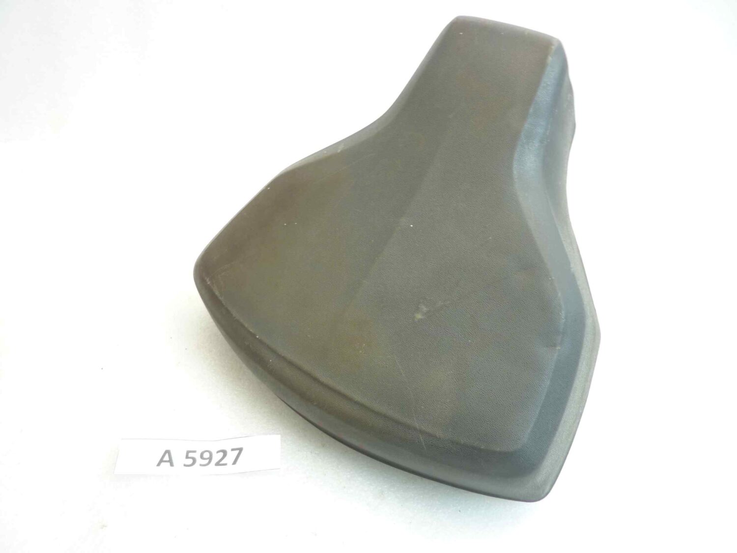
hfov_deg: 69.4
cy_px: 276
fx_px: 532
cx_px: 368
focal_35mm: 25
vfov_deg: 54.9
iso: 125
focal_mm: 4.1
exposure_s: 1/8
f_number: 3.3
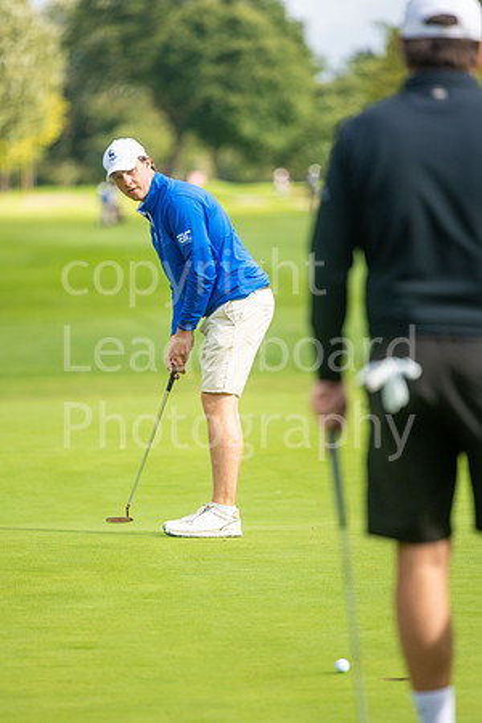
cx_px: 241
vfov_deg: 6.9
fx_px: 6025
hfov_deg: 4.6
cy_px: 362
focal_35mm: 300
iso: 640
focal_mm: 300
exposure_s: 1/2500
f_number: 4
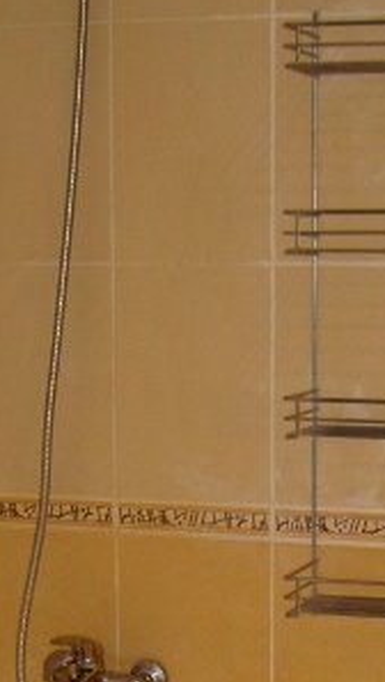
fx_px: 2065
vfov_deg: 18.2
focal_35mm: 114
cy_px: 721
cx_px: 245
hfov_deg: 10.6
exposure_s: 1/60
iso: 200
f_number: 2.8
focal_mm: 8
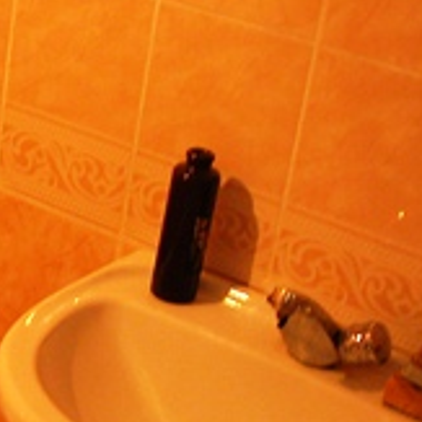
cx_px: -62
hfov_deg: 17.6
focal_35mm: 95
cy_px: 214
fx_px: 1310
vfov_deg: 18.3
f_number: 2.8
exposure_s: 1/4.4
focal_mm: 8.9
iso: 174
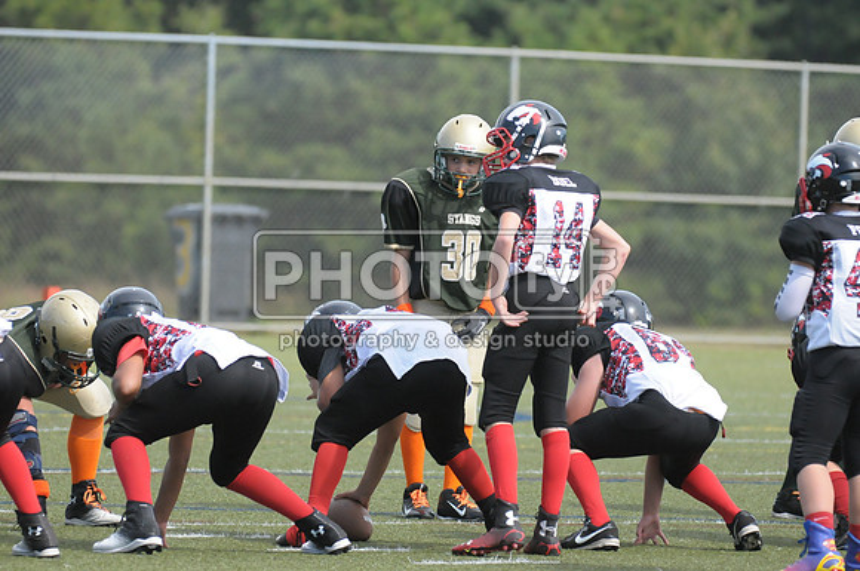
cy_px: 286
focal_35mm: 360
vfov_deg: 3.8
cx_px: 430
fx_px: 8588
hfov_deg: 5.7
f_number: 4
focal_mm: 240
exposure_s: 1/5000
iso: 1600
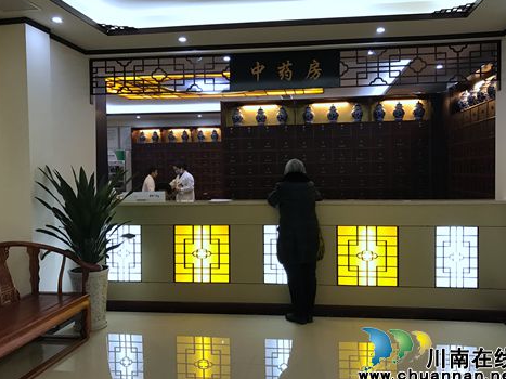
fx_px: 438
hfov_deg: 59.9
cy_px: 186
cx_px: 265
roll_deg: +0.7
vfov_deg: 46.8
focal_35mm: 30
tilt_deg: +1.0
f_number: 1.8
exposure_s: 1/25
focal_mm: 3.99
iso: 40
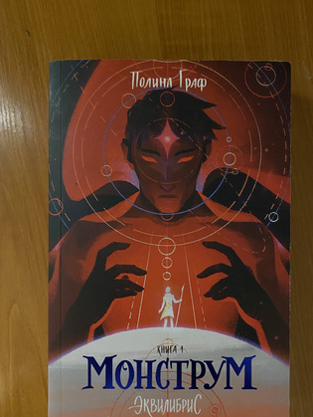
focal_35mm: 31
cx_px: 161
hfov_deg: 45.5
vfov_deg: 58.2
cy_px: 232
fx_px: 373
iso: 500
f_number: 1.8
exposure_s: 1/25
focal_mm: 4.25
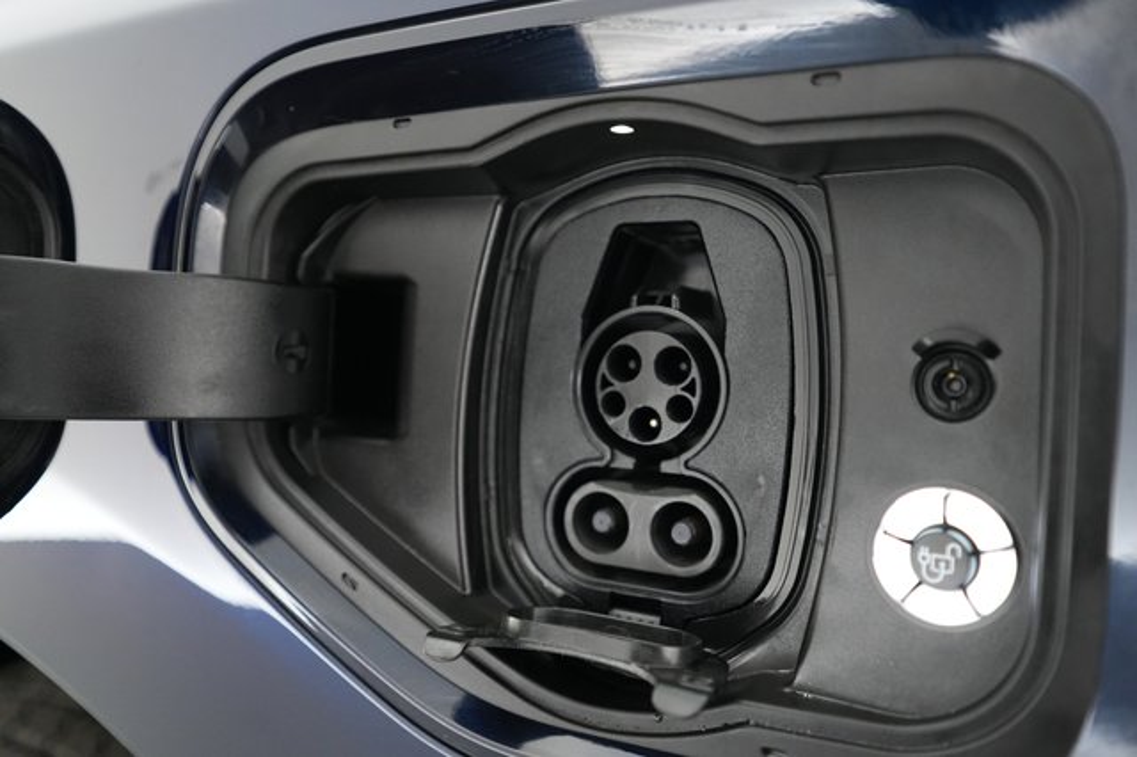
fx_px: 884
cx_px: 568
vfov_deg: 46.4
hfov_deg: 65.5
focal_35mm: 28
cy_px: 378
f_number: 2.8
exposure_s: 1/60
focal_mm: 28
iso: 4000
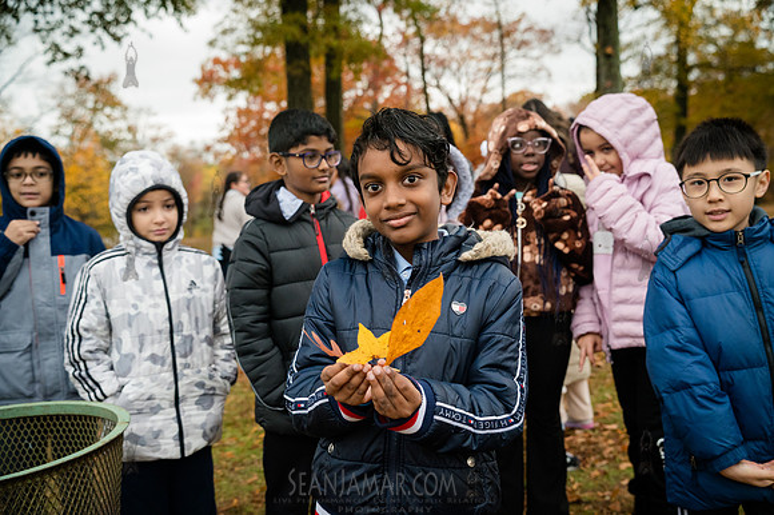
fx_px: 752
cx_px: 387
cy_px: 258
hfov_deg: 54.5
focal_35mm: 35
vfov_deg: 37.8
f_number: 4
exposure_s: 1/320
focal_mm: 35
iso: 4000
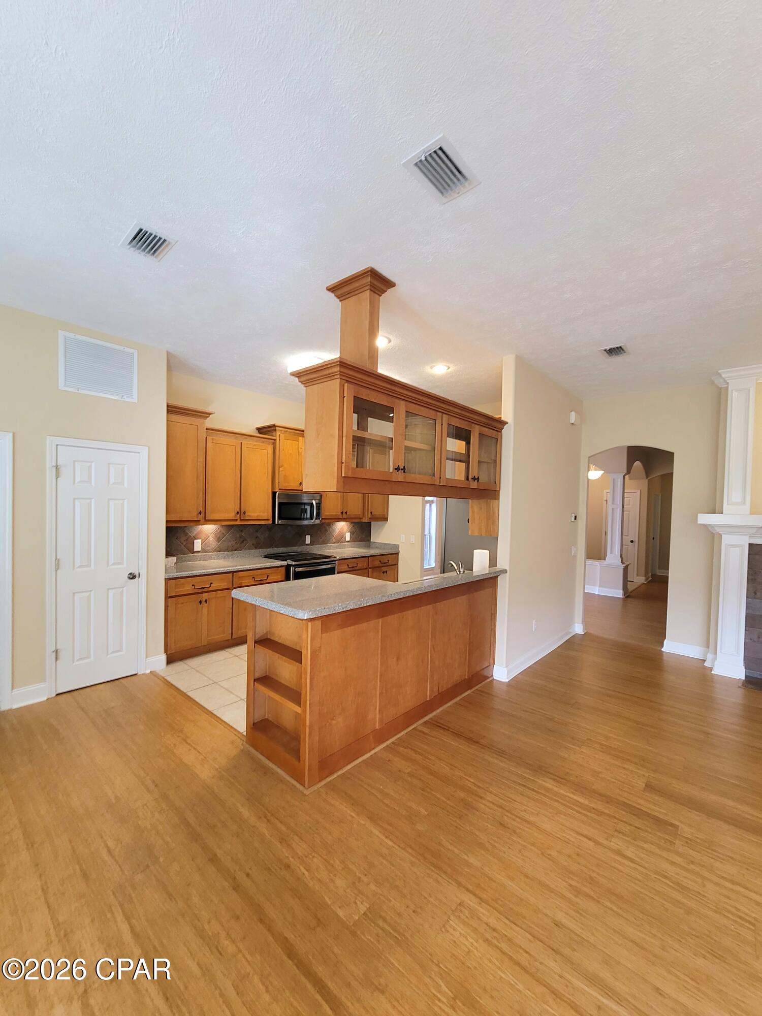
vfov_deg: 106.2
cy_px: 508
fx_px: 382
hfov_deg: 89.9
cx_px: 381
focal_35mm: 13
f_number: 2.2
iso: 160
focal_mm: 2.2
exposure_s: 1/60.2
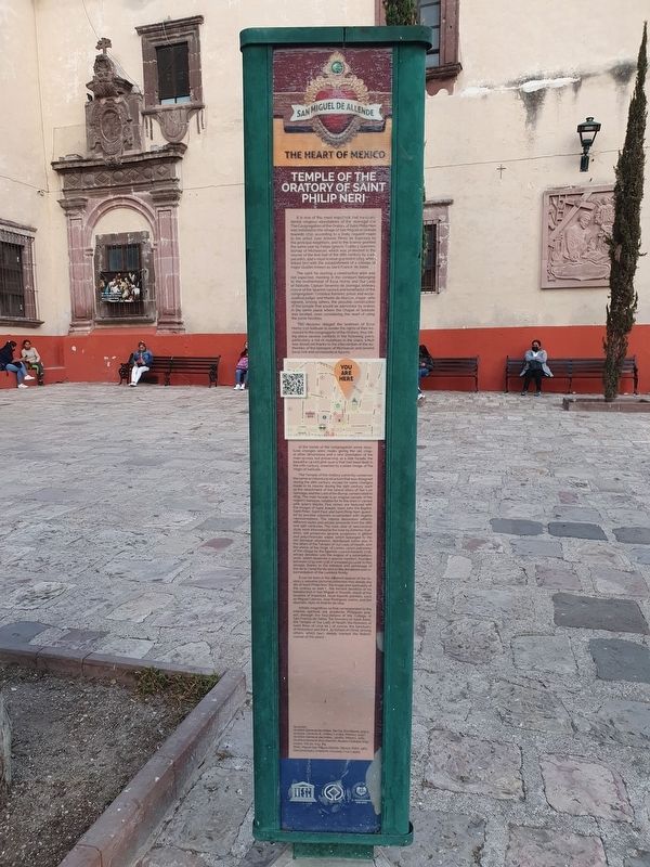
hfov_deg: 53.1
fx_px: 651
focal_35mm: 26
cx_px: 325
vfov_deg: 67.3
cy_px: 434
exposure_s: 1/120
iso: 125
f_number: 2.4
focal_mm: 4.32
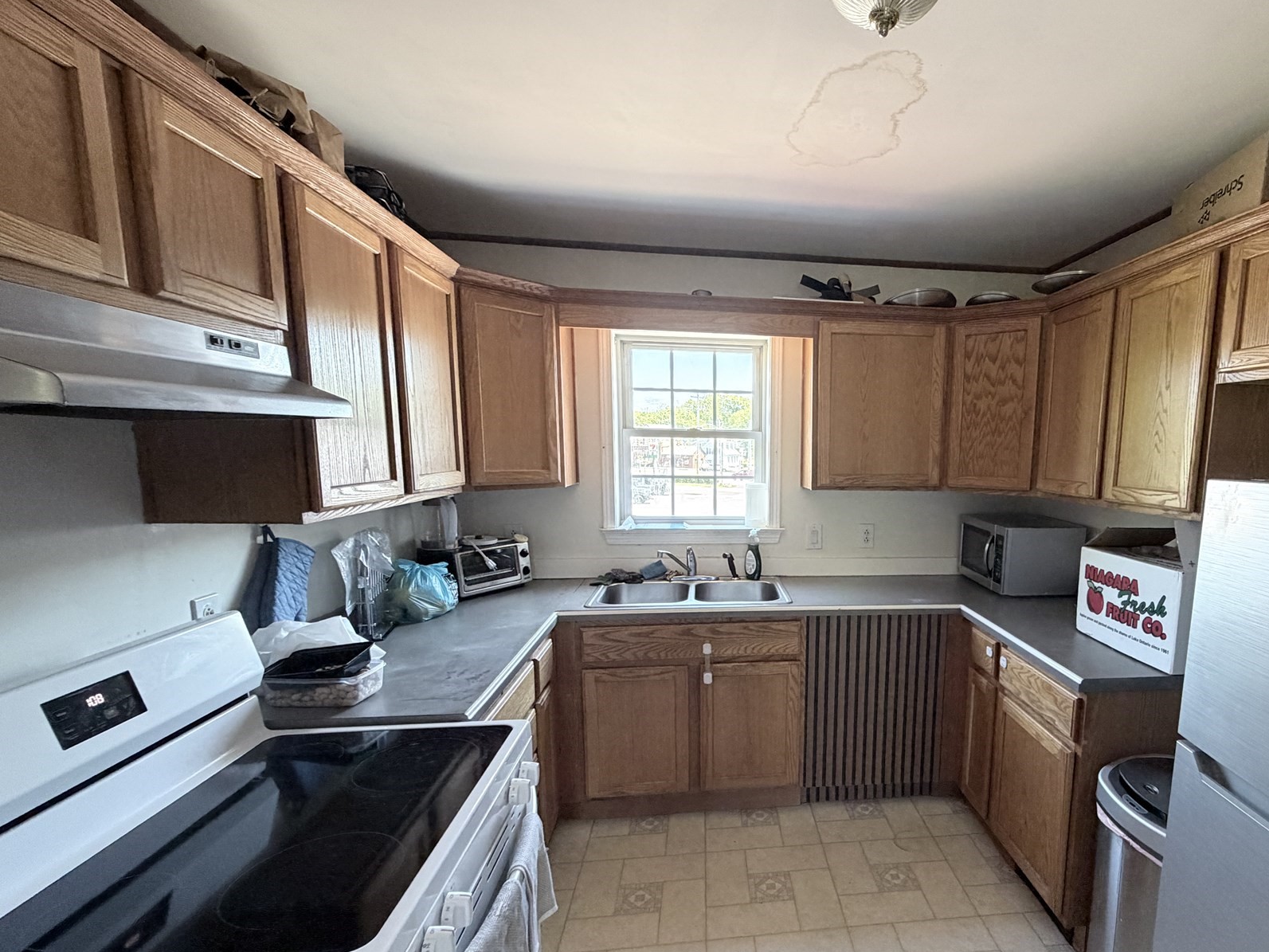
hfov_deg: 85.8
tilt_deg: -9.1
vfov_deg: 71.2
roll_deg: -0.6
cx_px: 803
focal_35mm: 18
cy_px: 547
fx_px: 660
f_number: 2.2
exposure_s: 1/60
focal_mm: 2.22
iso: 320
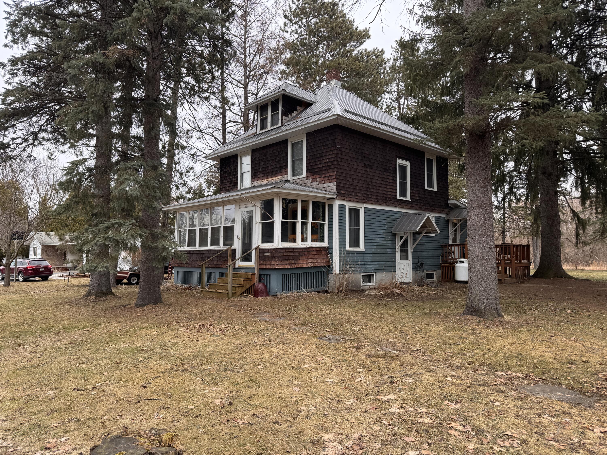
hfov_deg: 71.6
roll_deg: -0.1
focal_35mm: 24
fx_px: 421
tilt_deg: +3.4
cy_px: 228
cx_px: 304
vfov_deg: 56.8
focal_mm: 6.76
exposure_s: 1/593
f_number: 1.78
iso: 80
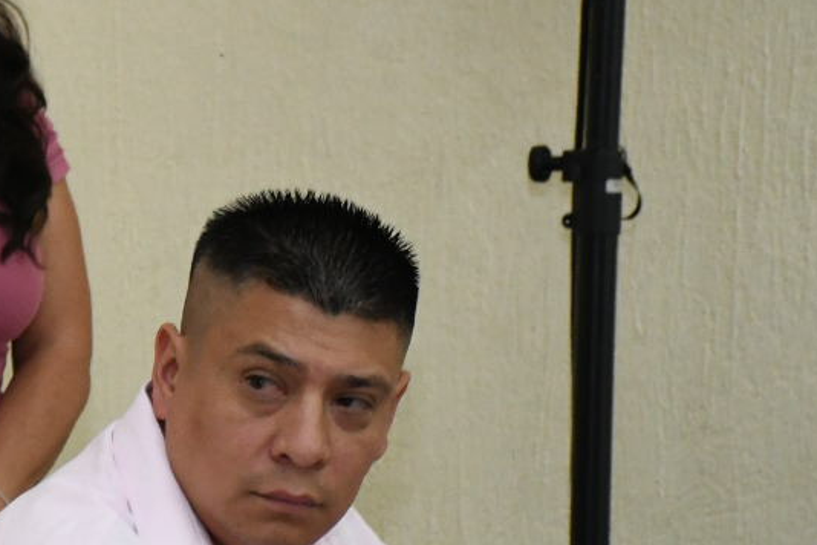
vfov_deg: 4.9
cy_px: 393
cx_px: -396
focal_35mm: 282
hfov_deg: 7.2
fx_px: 6399
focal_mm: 62
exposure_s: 1/125
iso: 3200
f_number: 6.3
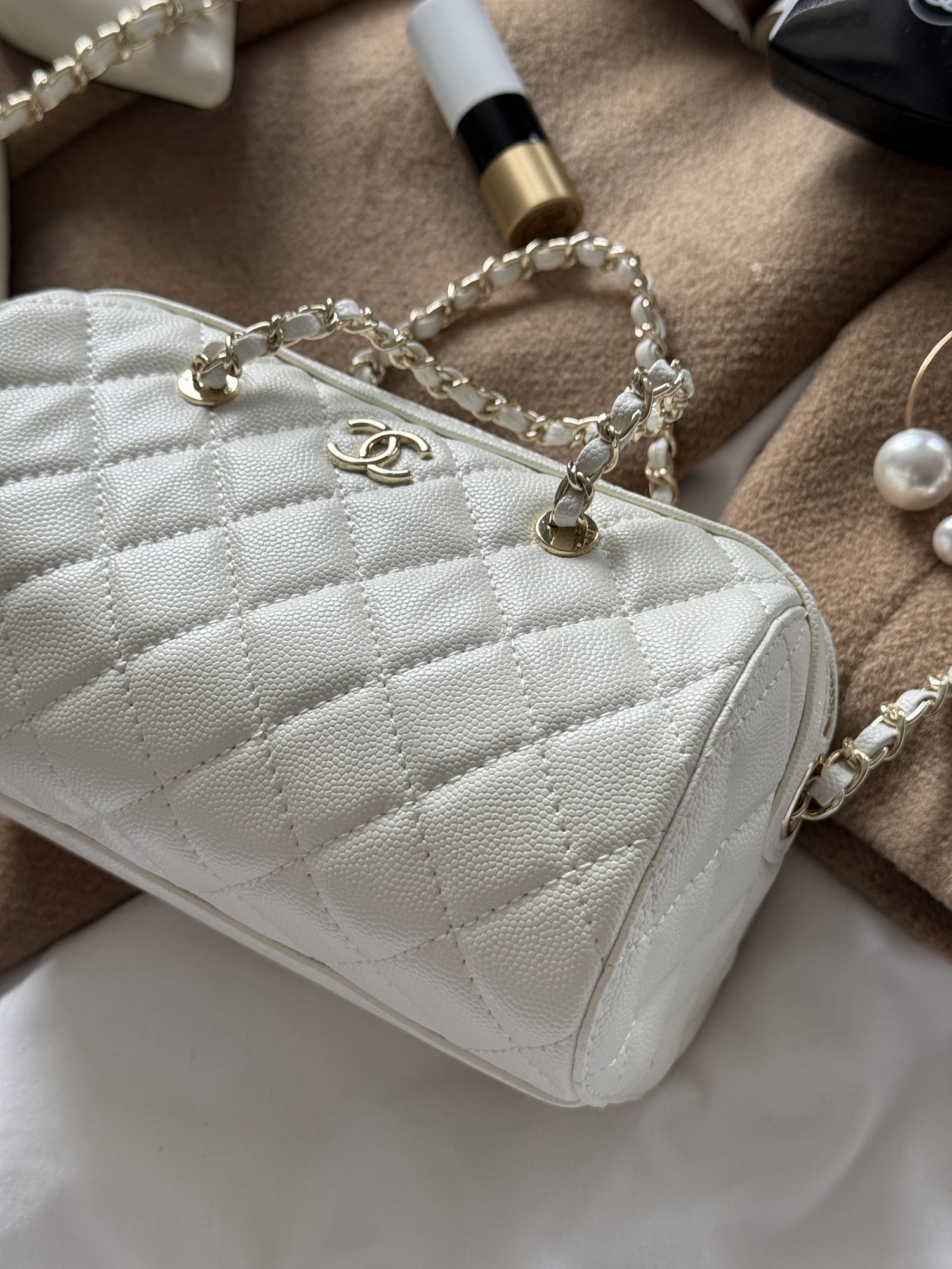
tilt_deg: -60.8
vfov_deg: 39.7
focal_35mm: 48
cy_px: 634
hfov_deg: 30.3
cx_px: 476
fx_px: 1760
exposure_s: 1/155
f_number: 1.78
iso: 64
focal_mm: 6.76
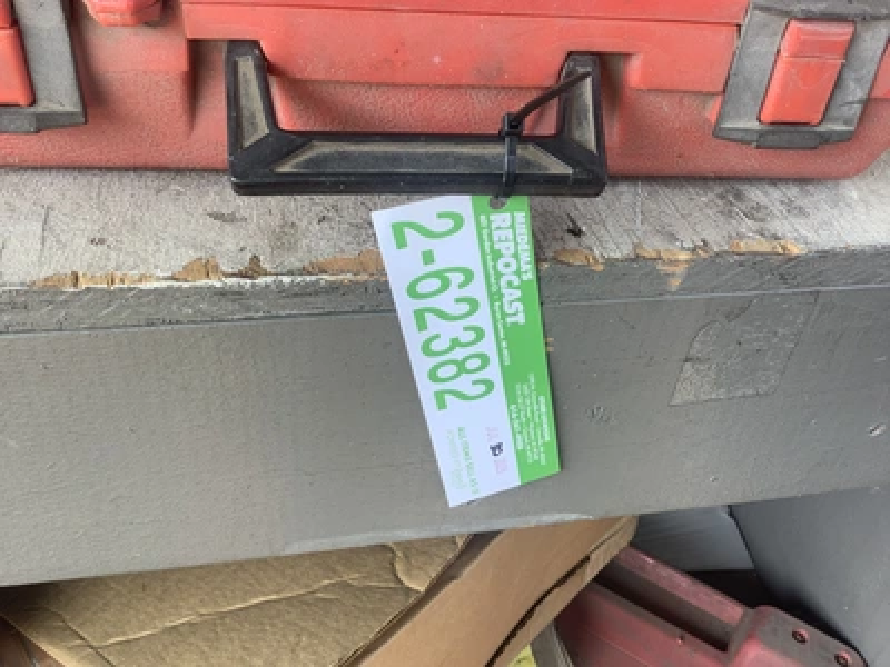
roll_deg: -3.7
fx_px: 797
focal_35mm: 31
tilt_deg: -40.4
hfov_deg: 58.4
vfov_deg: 45.4
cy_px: 334
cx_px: 445
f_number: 2.4
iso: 32
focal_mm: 3.3
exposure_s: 1/120
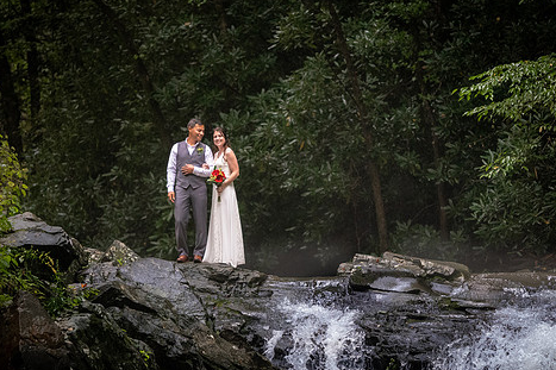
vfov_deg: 4.0
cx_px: 263
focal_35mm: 345
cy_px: 216
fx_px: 5326
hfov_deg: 6.0
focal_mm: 185
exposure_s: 1/1250
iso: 4000
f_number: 2.8
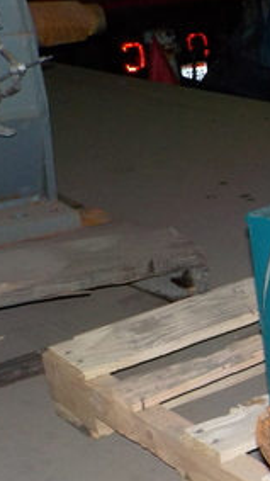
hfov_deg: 14.4
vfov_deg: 28.1
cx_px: 479
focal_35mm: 74
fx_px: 943
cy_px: 376
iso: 200
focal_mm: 4.1
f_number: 3.3
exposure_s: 1/30
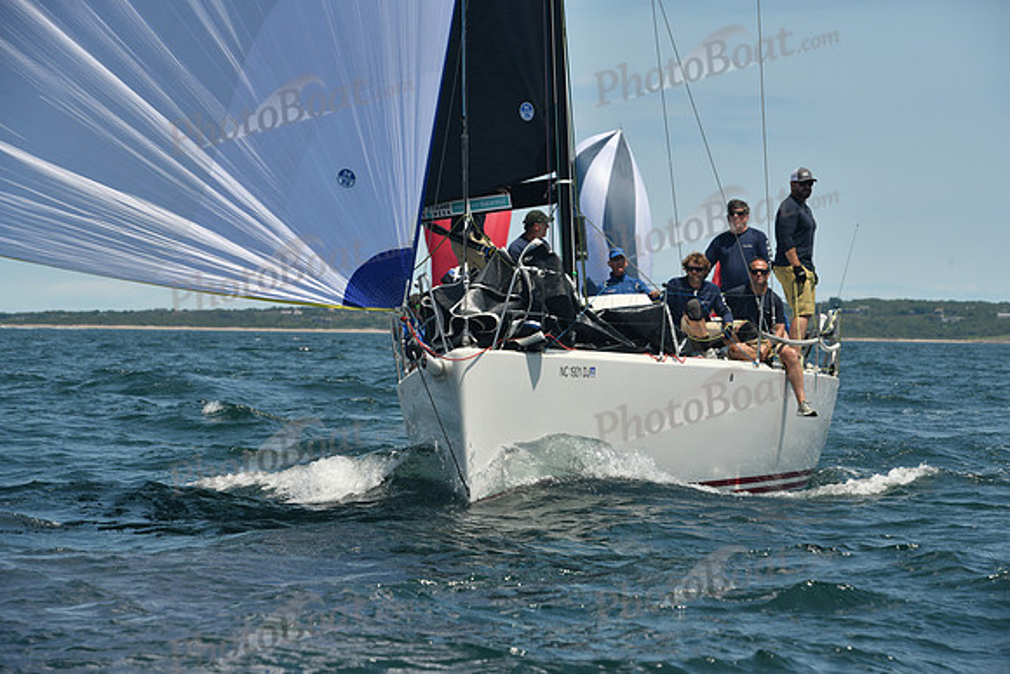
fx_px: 4770
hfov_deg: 12.1
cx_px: 505
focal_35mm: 170
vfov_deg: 8.1
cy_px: 337
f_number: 9
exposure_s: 1/640
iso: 320
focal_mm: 170
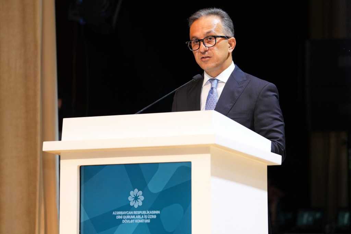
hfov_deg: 13.5
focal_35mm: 152
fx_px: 1482
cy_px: 117
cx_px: 176
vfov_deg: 9.0
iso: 2000
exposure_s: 1/160
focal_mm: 152
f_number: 4
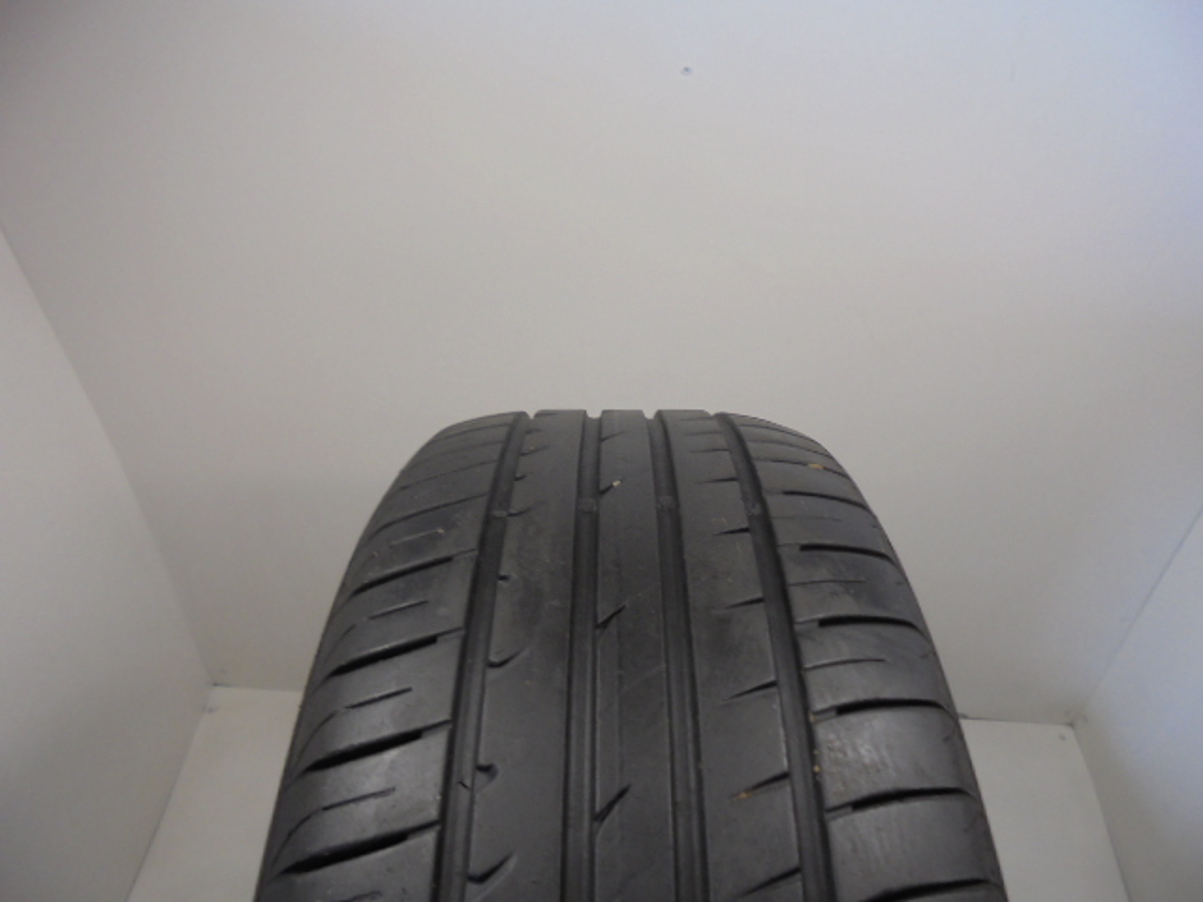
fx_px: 904
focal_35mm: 26
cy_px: 451
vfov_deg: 53.1
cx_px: 602
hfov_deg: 67.3
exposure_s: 1/40
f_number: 3.5
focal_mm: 4.6
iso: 100
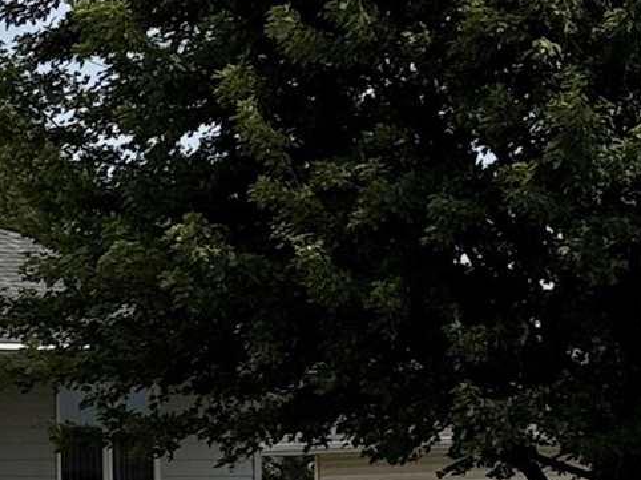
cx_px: -962
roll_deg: +0.5
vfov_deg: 9.6
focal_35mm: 153
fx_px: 2832
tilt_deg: +2.8
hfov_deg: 10.8
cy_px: 425
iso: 80
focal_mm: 6.76
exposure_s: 1/9091
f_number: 1.78
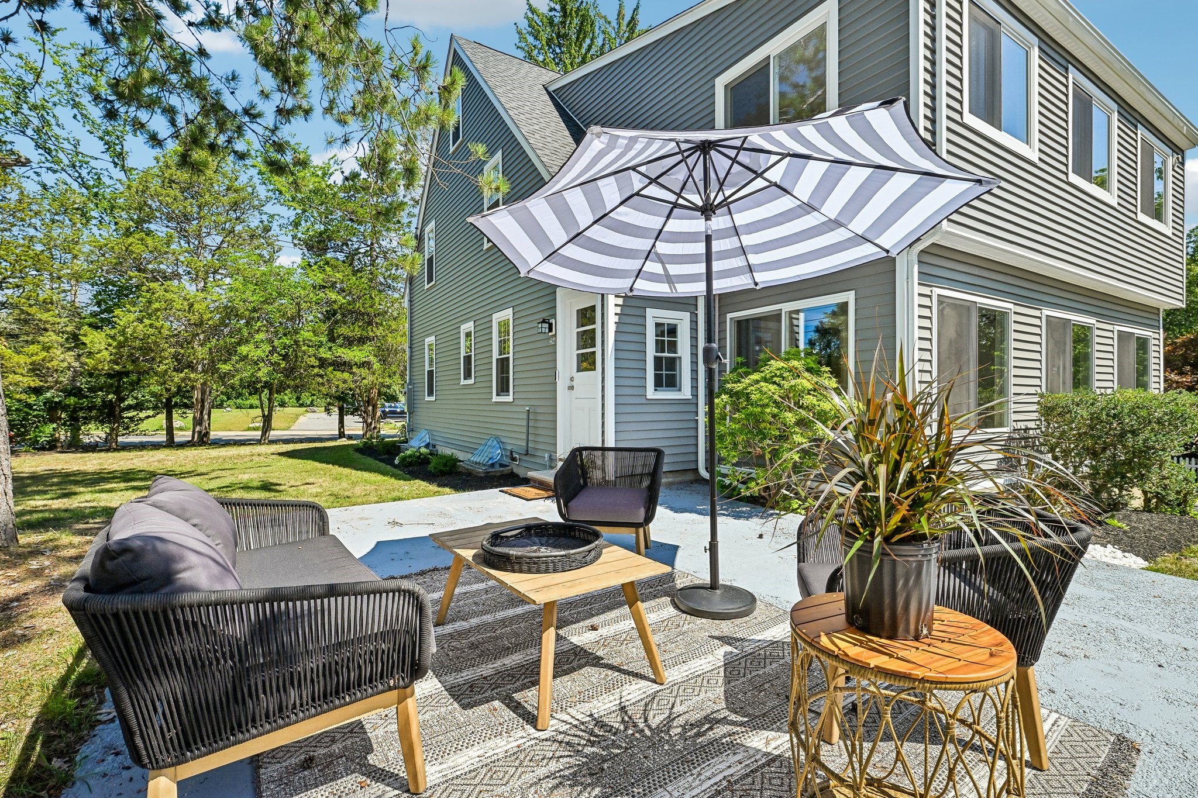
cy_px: 399
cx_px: 599
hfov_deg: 96.7
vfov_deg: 73.7
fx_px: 532
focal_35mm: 16
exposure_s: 1/800
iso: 400
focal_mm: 16
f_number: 8
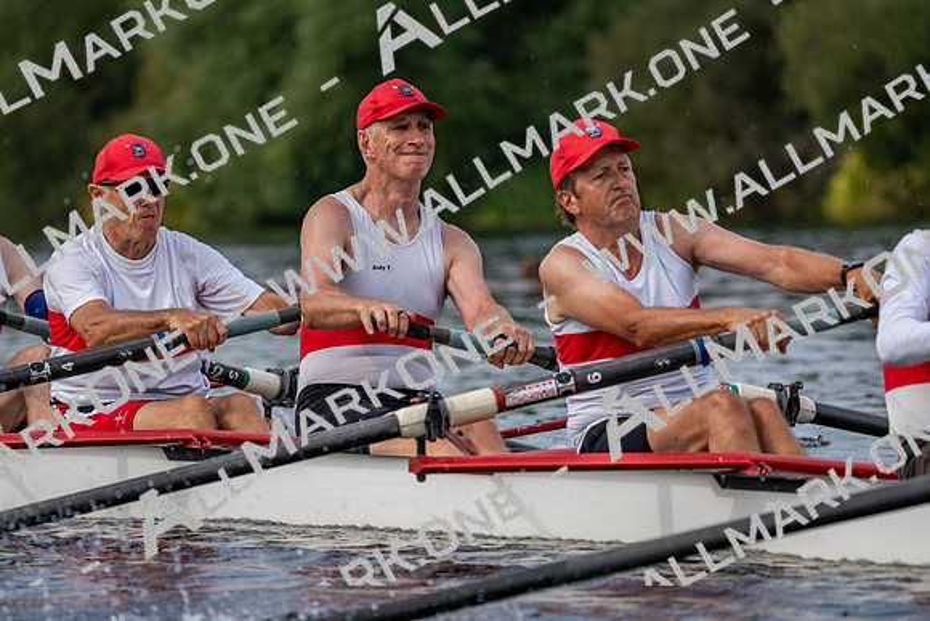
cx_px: 465
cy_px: 310
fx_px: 7751
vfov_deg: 4.6
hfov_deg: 6.9
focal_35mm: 300
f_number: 5.6
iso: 320
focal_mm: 300
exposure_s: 1/1600
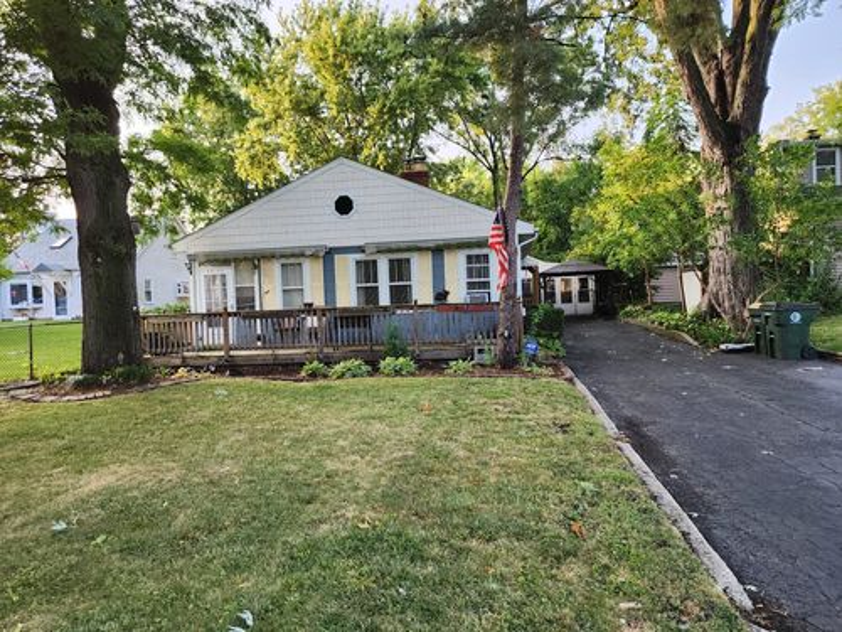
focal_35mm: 23
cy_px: 316
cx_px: 421
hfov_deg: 73.9
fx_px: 559
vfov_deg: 58.9
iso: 100
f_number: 1.8
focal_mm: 6.4
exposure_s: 1/180
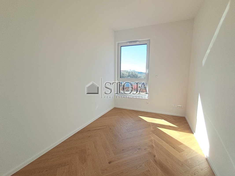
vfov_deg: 78.1
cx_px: 118
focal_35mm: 16
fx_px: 109
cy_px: 88
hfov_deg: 94.5
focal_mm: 1.64
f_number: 2.2
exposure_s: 1/381
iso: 40
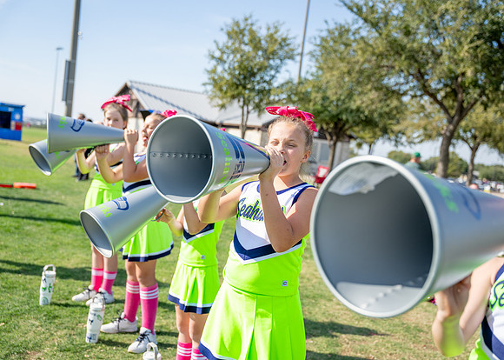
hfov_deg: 48.4
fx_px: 561
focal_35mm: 39
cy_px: 180
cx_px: 252
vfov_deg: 35.6
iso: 100
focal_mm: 37.4
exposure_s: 1/1250
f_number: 2.8
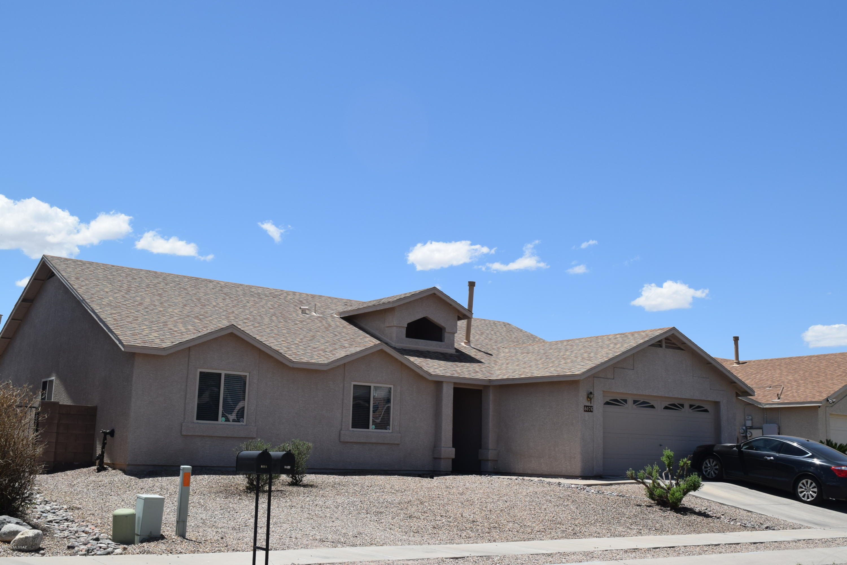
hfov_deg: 49.5
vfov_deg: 34.2
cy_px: 282
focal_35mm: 39
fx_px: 918
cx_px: 424
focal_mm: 26
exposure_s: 1/400
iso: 200
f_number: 10
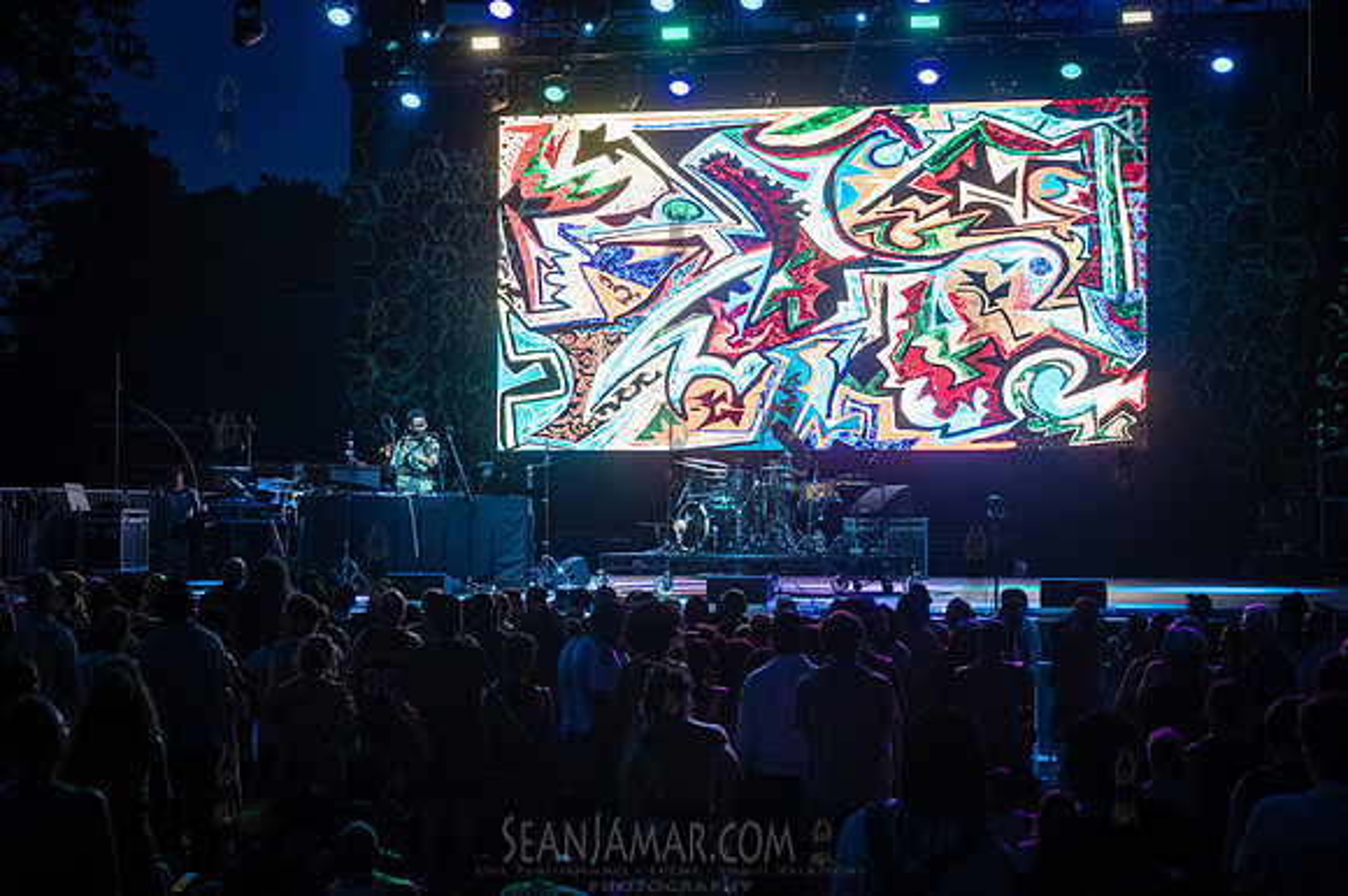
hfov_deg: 30.4
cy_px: 448
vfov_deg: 20.5
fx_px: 2477
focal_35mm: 66
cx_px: 674
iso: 5000
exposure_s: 1/500
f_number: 4.5
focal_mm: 65
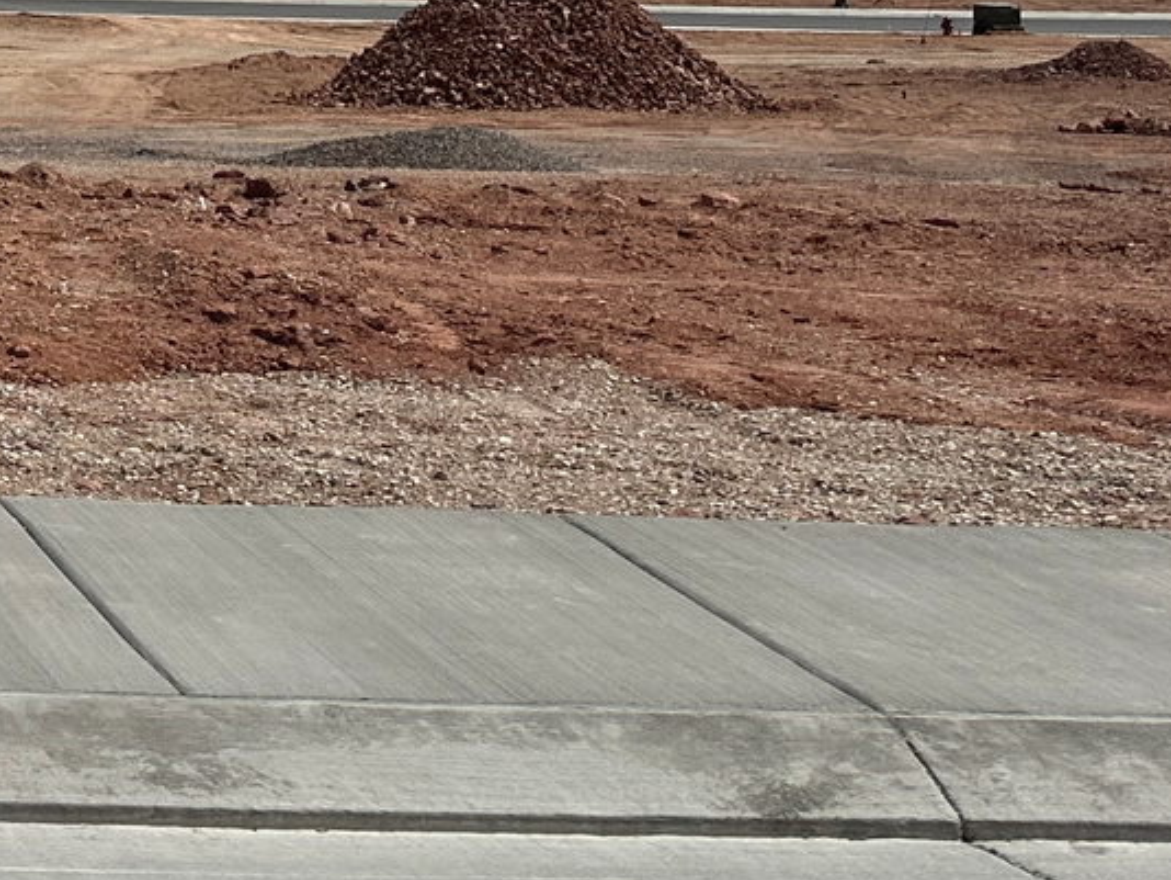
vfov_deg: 15.5
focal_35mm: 92
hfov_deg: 18.9
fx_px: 3114
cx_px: -550
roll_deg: +2.2
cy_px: -145
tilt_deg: -1.0
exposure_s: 1/8929
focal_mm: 6.86
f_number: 1.78
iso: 80
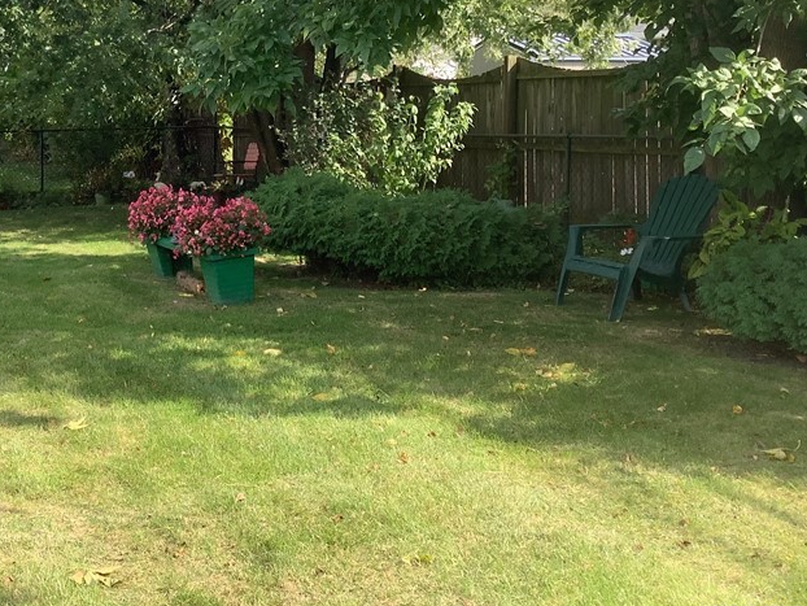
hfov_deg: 36.3
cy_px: 140
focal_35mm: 51
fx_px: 1189
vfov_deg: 28.1
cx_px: 173
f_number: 2.4
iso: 25
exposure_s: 1/285
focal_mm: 3.3
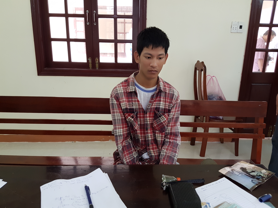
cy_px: 104
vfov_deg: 53.1
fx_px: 209
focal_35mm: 26
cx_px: 139
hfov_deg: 67.3
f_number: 1.7
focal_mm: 4.2
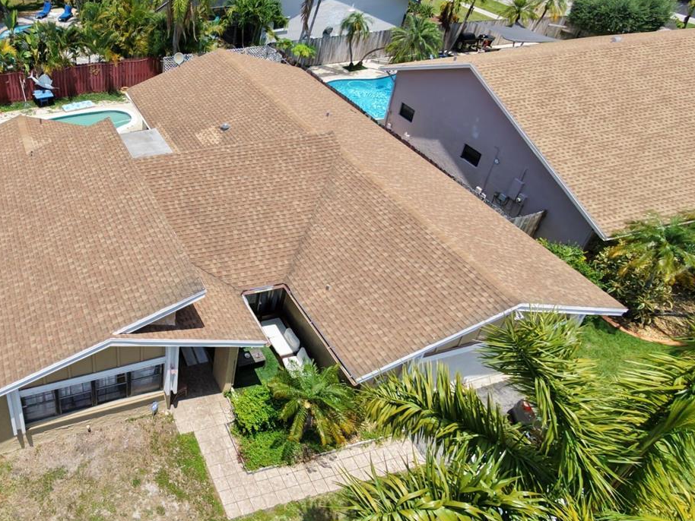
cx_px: 129
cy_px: 207
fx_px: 562
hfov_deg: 58.1
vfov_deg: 49.4
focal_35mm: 28
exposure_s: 1/800
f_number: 2.2
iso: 100
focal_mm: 3.05
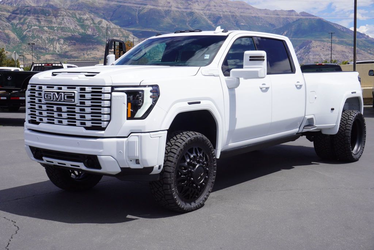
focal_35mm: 48
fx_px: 499
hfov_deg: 41.1
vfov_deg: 28.1
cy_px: 125
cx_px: 187
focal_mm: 32
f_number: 11
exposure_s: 1/200
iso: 100
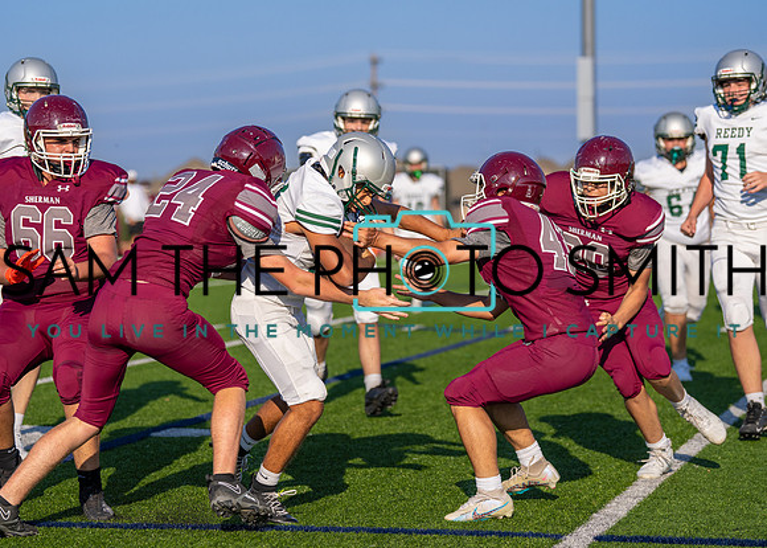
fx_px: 2613
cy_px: 232
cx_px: 334
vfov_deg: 12.0
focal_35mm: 120
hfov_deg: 16.7
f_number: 2.8
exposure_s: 1/4000
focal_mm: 98
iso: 125
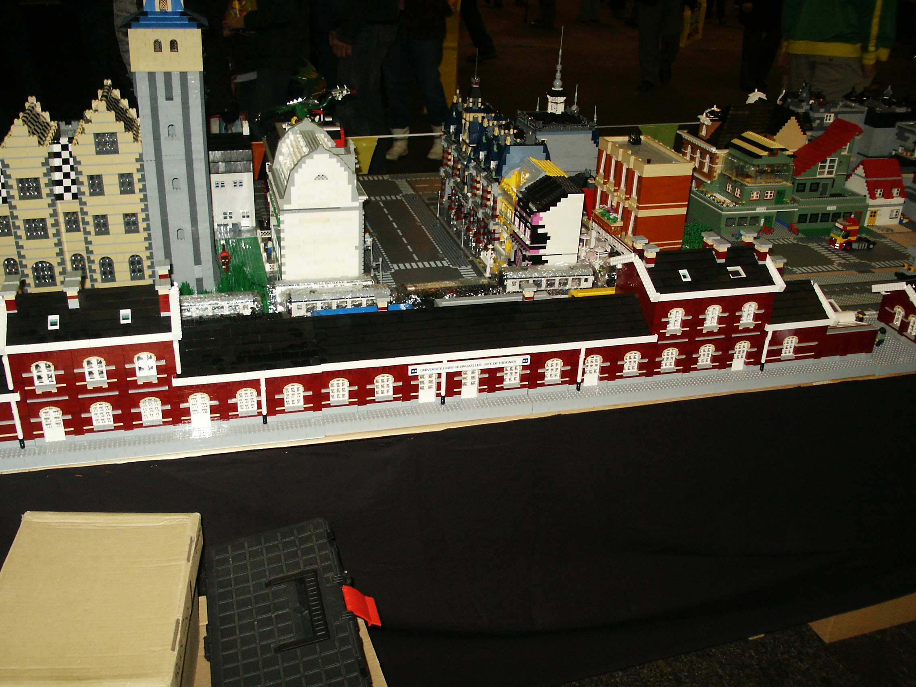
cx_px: 458
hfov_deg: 52.6
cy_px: 344
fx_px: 926
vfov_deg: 40.7
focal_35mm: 35
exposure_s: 1/45
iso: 200
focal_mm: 7.2
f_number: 3
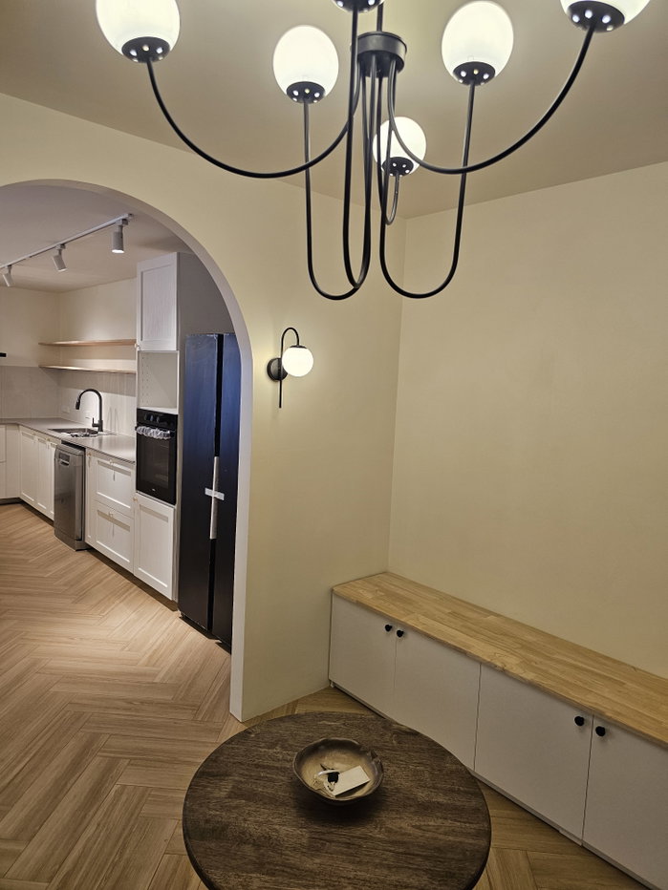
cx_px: 334
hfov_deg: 58.9
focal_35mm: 23
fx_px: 592
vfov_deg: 73.9
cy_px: 445
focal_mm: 6.3
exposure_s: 1/100
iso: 200
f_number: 1.7
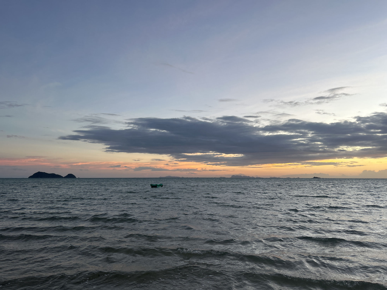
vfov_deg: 53.1
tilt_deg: +6.7
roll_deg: -0.3
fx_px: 291
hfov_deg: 67.3
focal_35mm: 26
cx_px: 194
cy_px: 145
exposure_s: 1/121
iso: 32
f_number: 1.5
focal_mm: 5.7
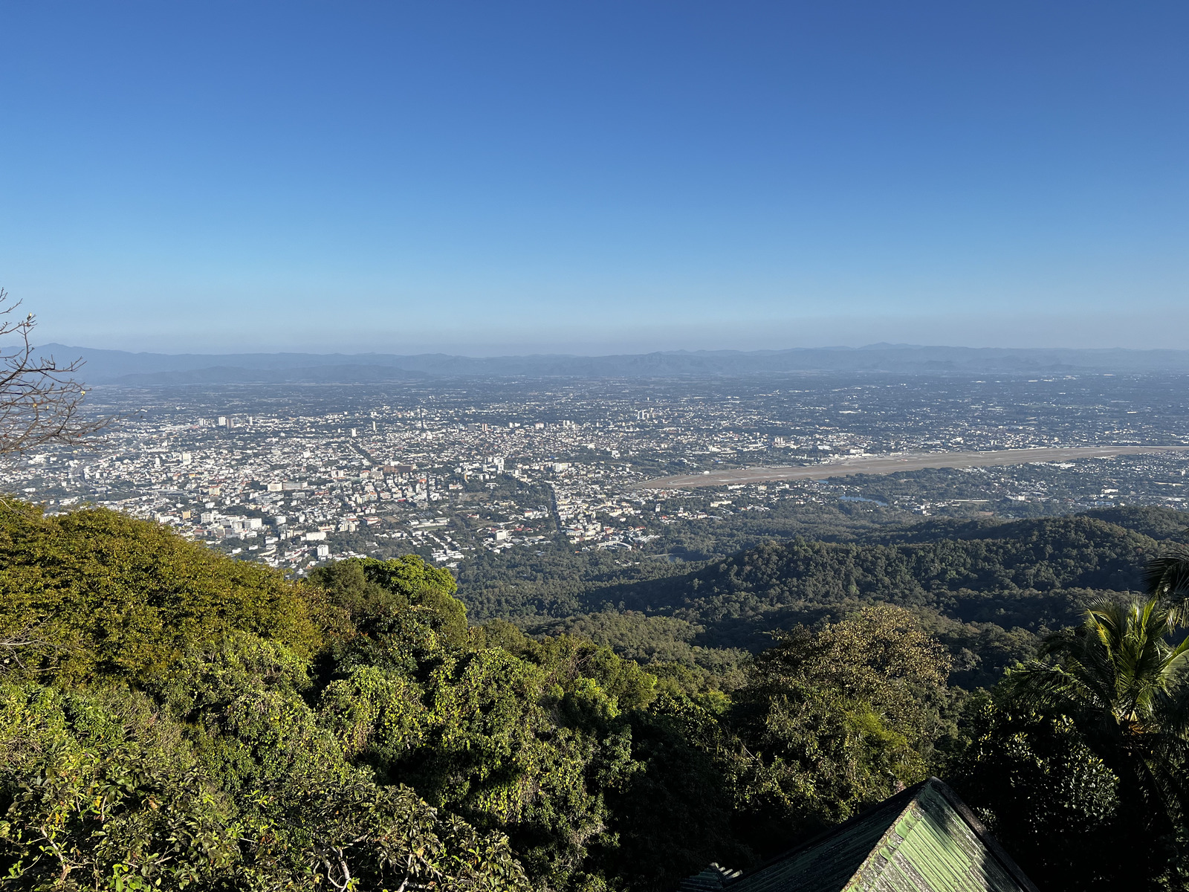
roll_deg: +1.3
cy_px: 446
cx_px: 594
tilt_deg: -6.5
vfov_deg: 53.1
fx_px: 893
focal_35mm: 26
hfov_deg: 67.3
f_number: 1.5
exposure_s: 1/3831
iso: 50
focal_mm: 5.7
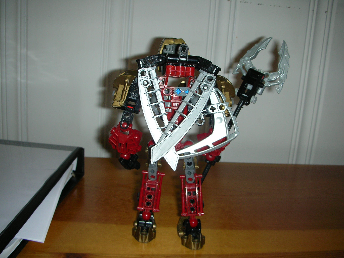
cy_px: 129
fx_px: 348
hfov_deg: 52.6
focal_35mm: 35
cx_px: 172
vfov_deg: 40.7
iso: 50
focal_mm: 5.8
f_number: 3
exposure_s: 1/60.1
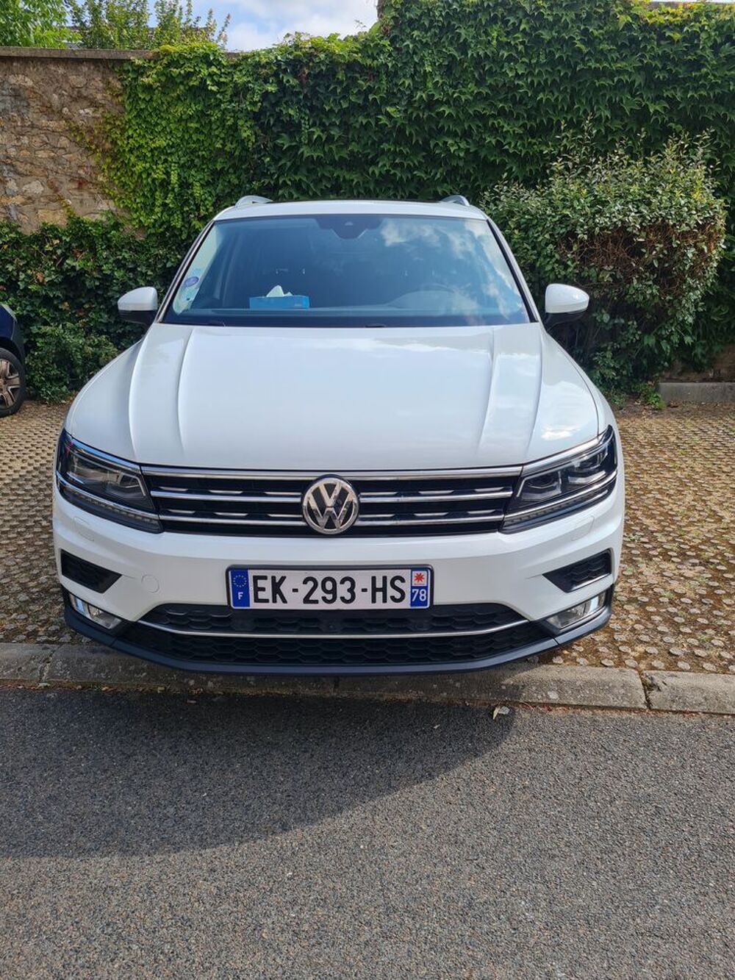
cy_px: 490
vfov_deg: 67.3
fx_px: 736
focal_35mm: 26
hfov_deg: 53.1
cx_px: 368
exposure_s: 1/1592
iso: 50
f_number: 1.8
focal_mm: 5.4
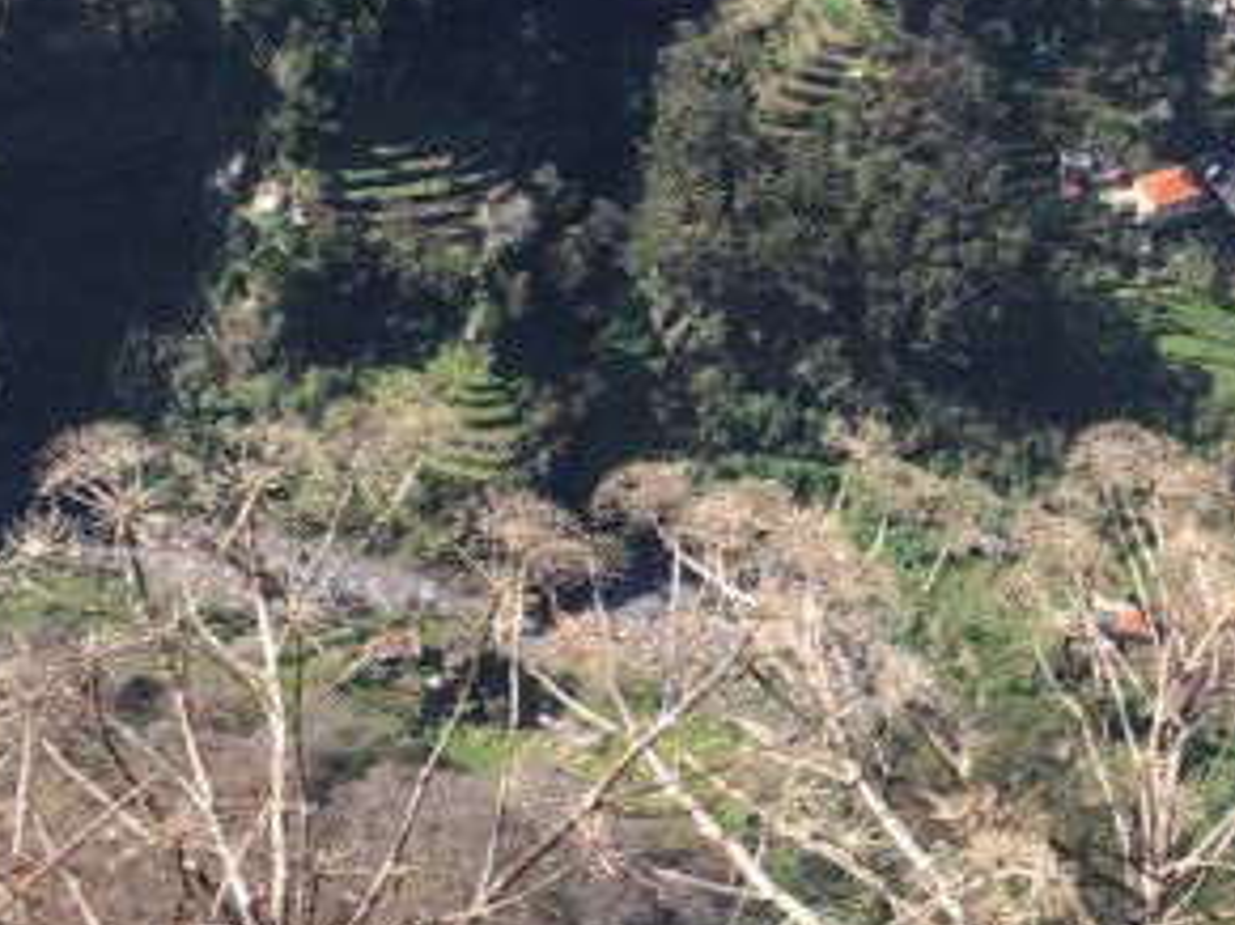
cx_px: 1233
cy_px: 32
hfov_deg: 18.8
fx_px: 3638
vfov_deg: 14.3
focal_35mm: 102
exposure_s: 1/680
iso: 25
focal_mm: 4.15
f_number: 2.2
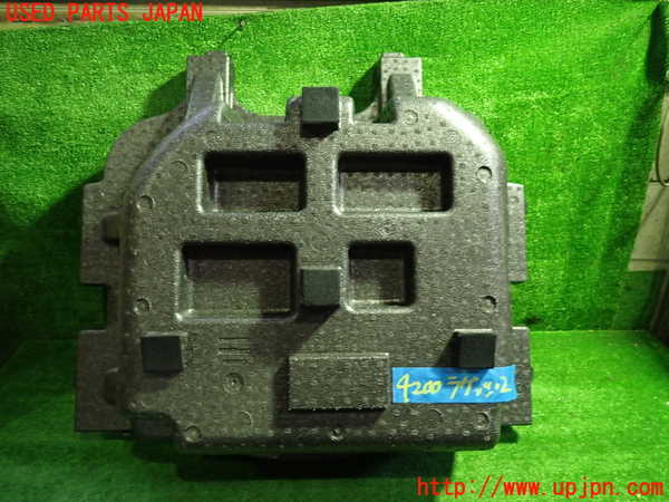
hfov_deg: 69.4
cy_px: 251
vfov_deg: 54.9
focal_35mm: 25
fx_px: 483
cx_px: 334
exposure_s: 1/30
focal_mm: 4.5
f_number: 2
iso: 500
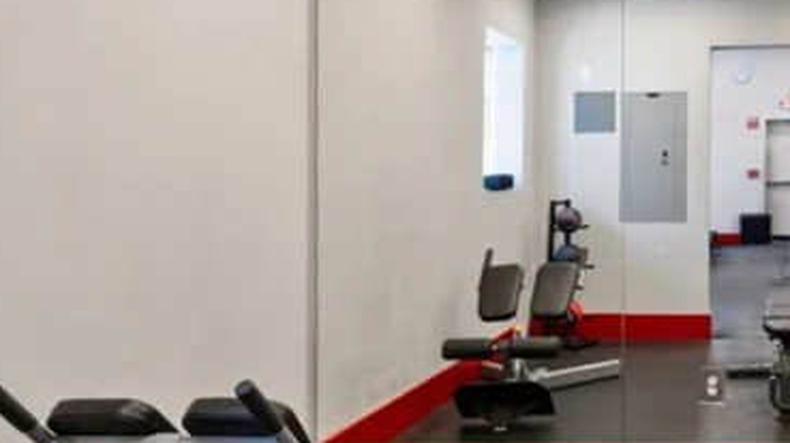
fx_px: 900
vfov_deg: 27.5
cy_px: 156
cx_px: 765
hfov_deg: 41.9
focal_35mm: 43
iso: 320
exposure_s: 1
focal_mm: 18
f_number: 7.1
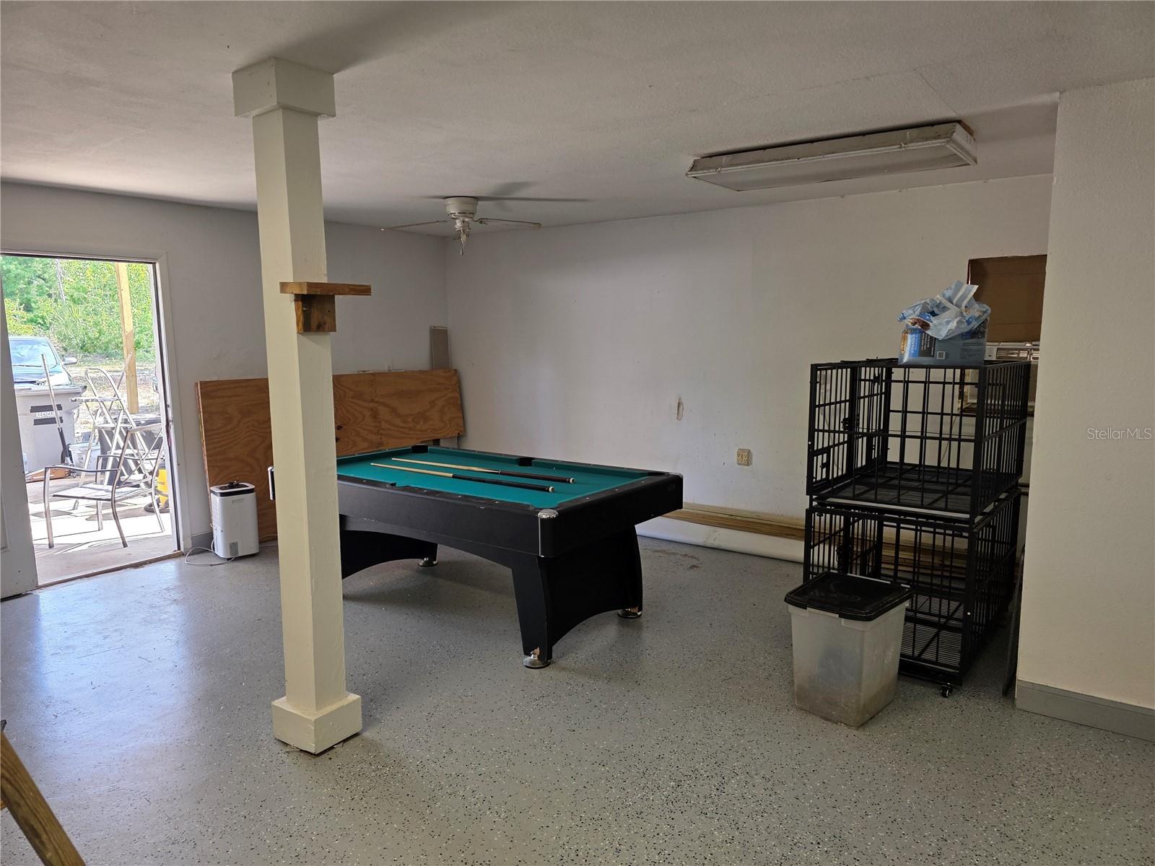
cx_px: 578
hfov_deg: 73.9
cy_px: 433
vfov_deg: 58.9
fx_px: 767
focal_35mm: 23
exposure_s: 1/180
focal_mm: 6.3
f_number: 1.7
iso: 100
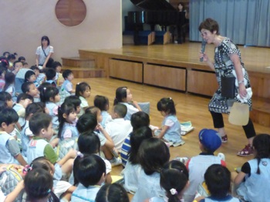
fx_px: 382
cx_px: 135
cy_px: 101
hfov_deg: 38.9
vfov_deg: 29.6
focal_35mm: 49
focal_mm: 8.4
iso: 3200
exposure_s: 1/50
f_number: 4.5
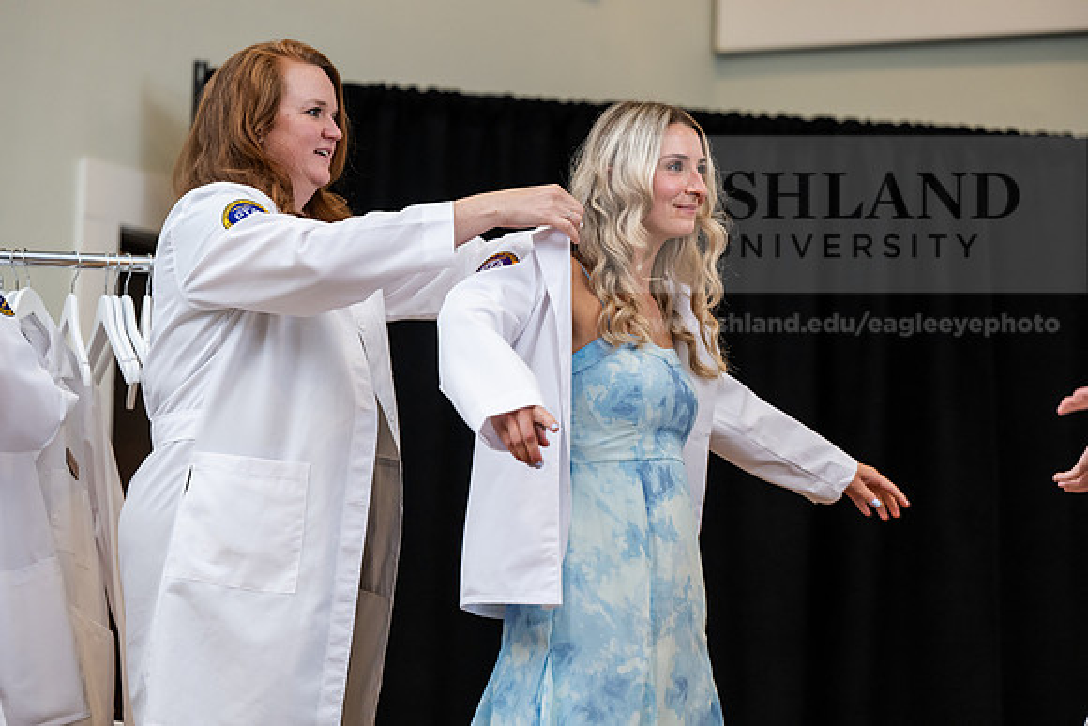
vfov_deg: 10.2
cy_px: 363
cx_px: 544
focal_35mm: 135
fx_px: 4081
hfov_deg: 15.2
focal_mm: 135
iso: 1600
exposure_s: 1/200
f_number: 3.5
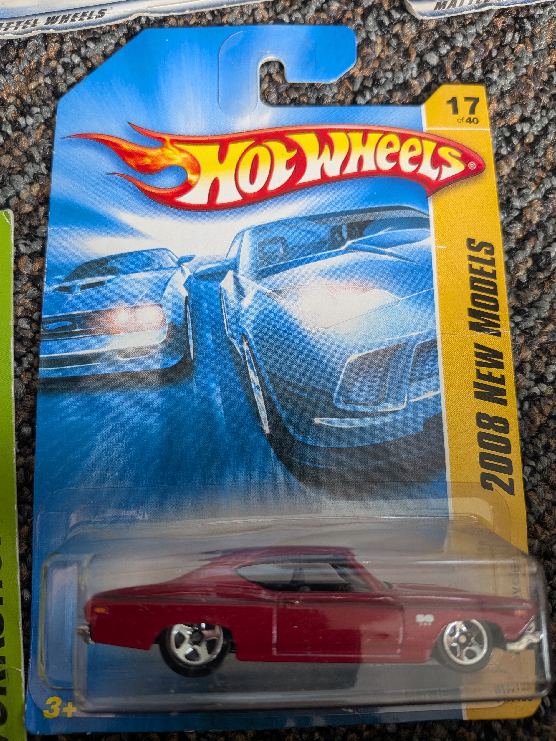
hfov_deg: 56.8
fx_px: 514
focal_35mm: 24
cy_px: 370
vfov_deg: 71.6
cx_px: 278
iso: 109
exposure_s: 1/120
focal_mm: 4.53
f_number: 1.7
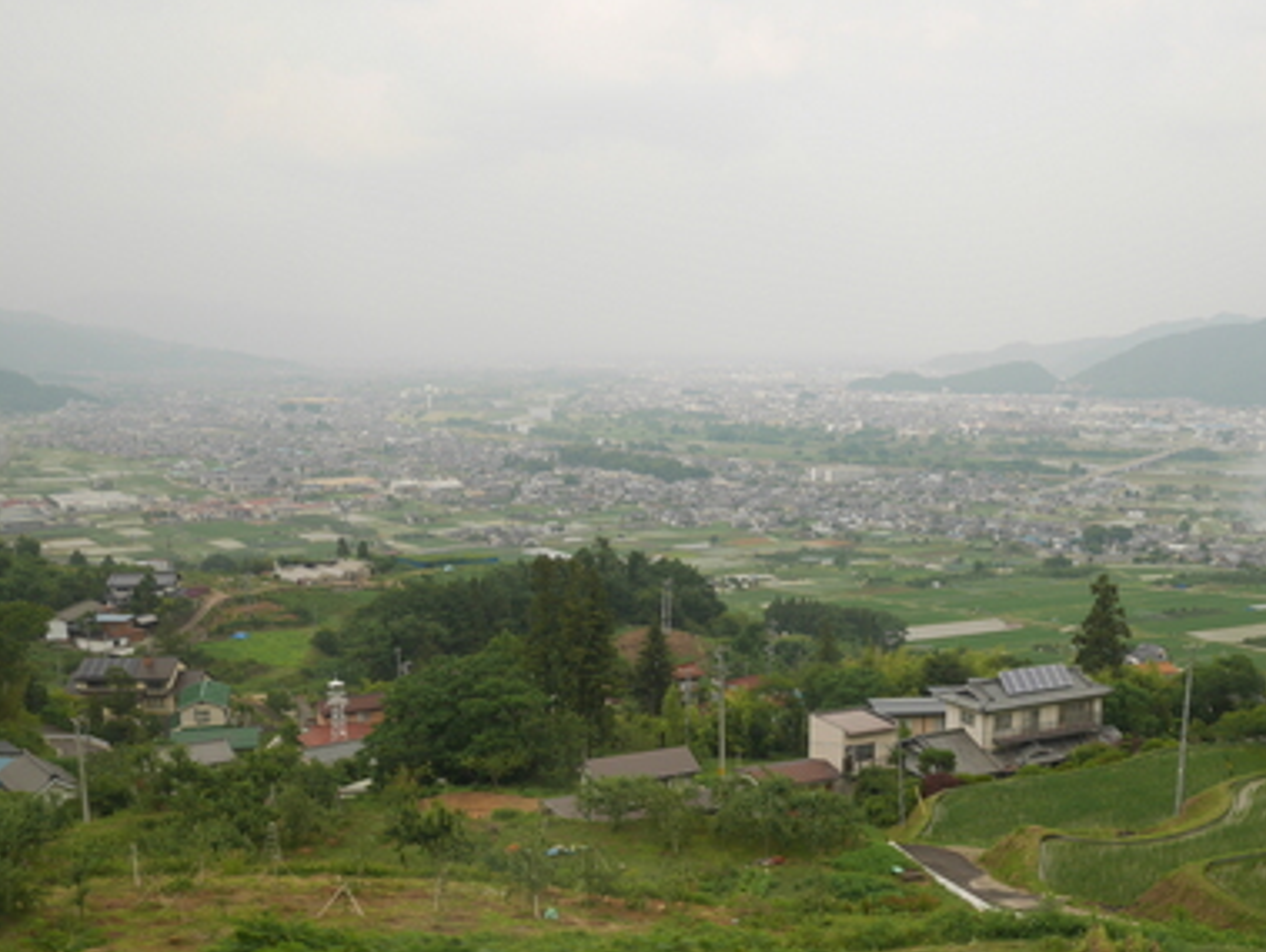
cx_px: 812
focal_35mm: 38
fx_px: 1391
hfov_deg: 48.3
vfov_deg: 37.3
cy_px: 656
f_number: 5.6
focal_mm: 12
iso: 200
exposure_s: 1/320
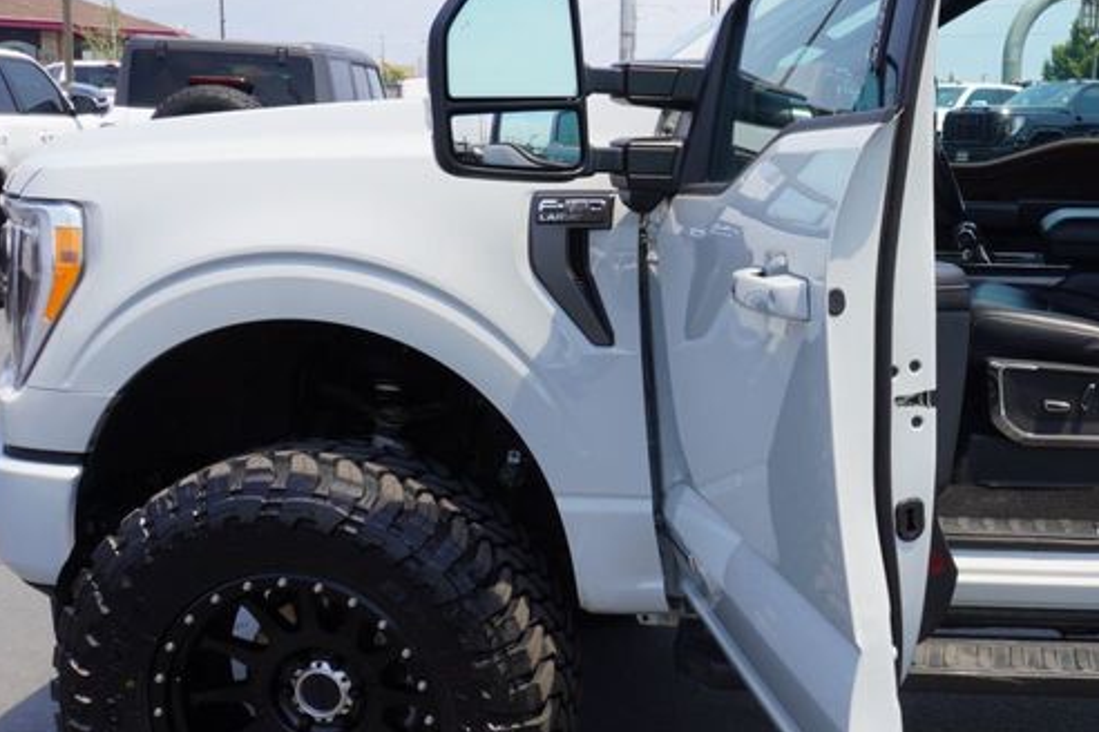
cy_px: 393
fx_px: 1526
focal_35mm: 50
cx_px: 940
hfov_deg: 37.6
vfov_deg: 27.0
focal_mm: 16
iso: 100
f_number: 9
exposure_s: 1/125
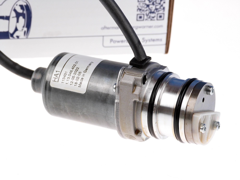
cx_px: 120
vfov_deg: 11.6
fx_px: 887
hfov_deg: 15.4
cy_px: 90
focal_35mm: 128
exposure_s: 1/100
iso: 100
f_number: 3.6
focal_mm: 23.1
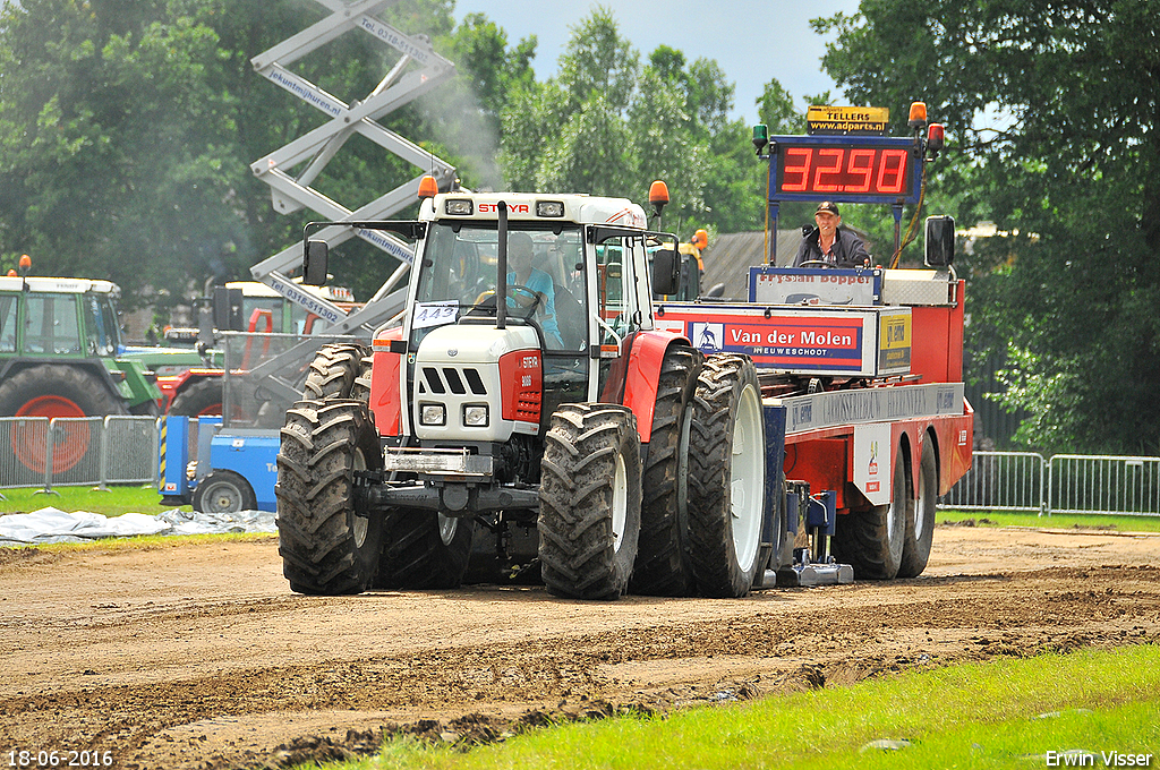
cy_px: 385
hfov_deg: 6.5
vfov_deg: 4.4
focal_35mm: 315
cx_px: 580
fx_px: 10137
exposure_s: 1/1000
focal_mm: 210
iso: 500
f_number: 6.3
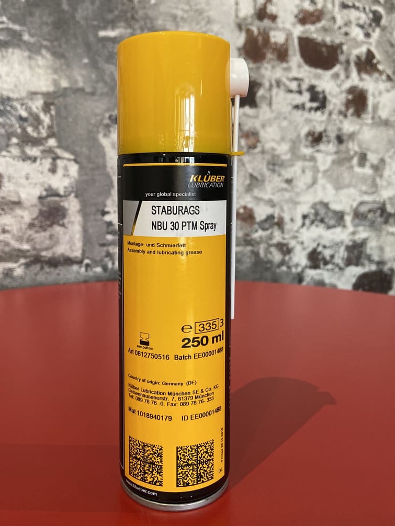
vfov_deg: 58.3
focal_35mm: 31
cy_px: 240
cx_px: 174
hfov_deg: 45.4
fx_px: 471
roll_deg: -0.3
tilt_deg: -5.3
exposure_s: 1/50
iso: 250
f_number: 1.8
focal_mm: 4.25
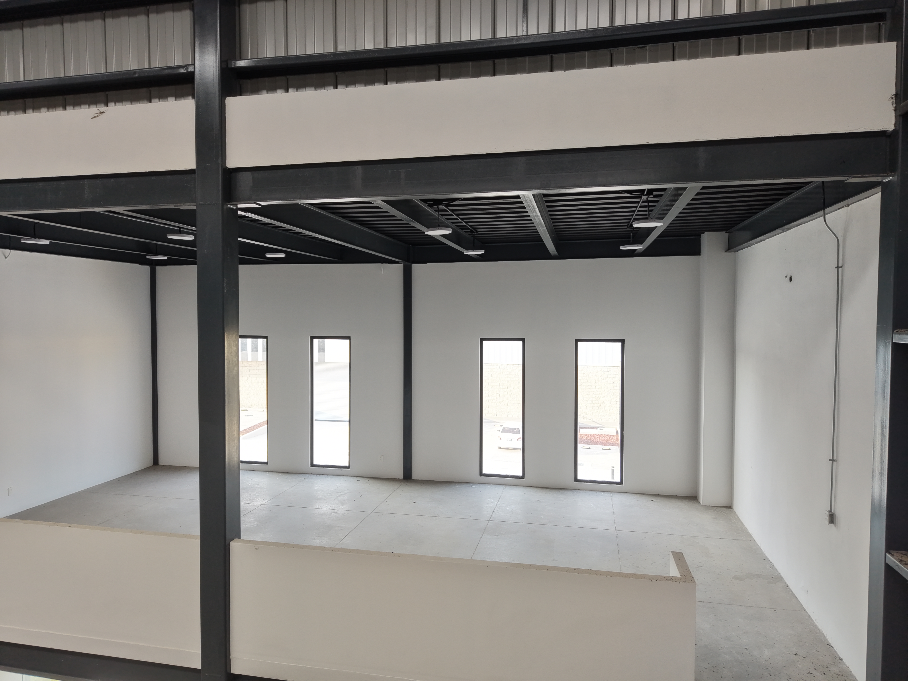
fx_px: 630
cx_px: 454
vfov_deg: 56.8
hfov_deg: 71.6
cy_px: 340
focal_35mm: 24
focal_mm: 8.67
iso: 330
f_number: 1.8
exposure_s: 1/80
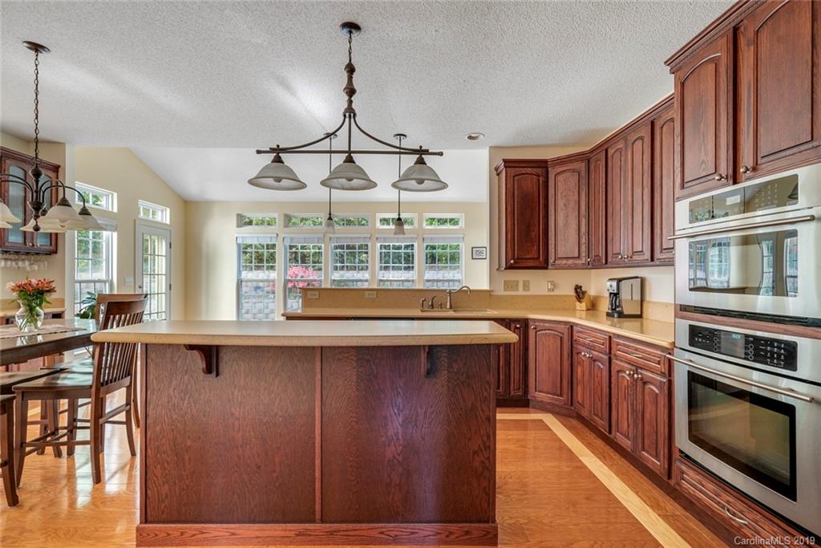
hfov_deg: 96.7
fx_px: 365
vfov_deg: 73.8
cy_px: 274
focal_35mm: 16
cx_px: 410
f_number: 6.3
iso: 320
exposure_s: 1/1.25
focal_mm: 16
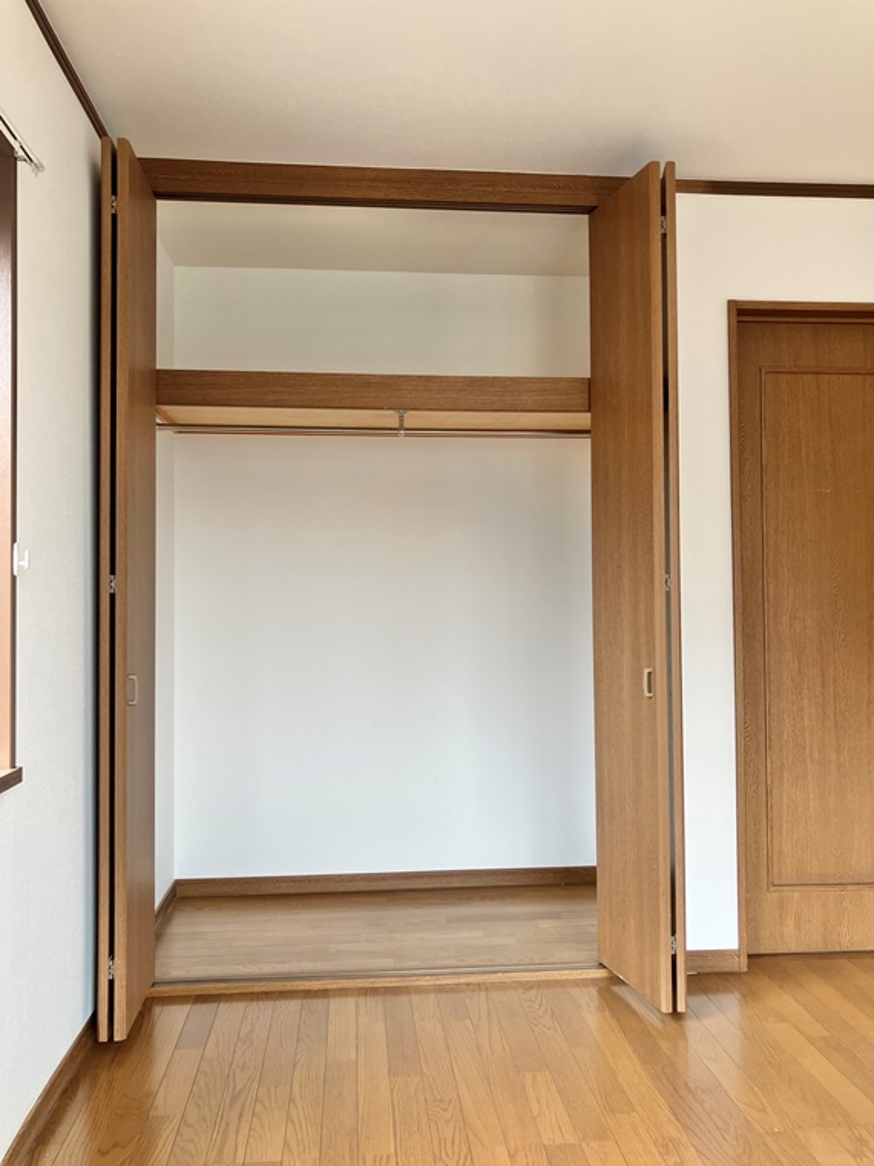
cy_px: 583
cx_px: 437
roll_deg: +0.0
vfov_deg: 63.4
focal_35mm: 28
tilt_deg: +1.2
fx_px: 943
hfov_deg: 49.7
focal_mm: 3.99
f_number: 1.8
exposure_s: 1/121
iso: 40
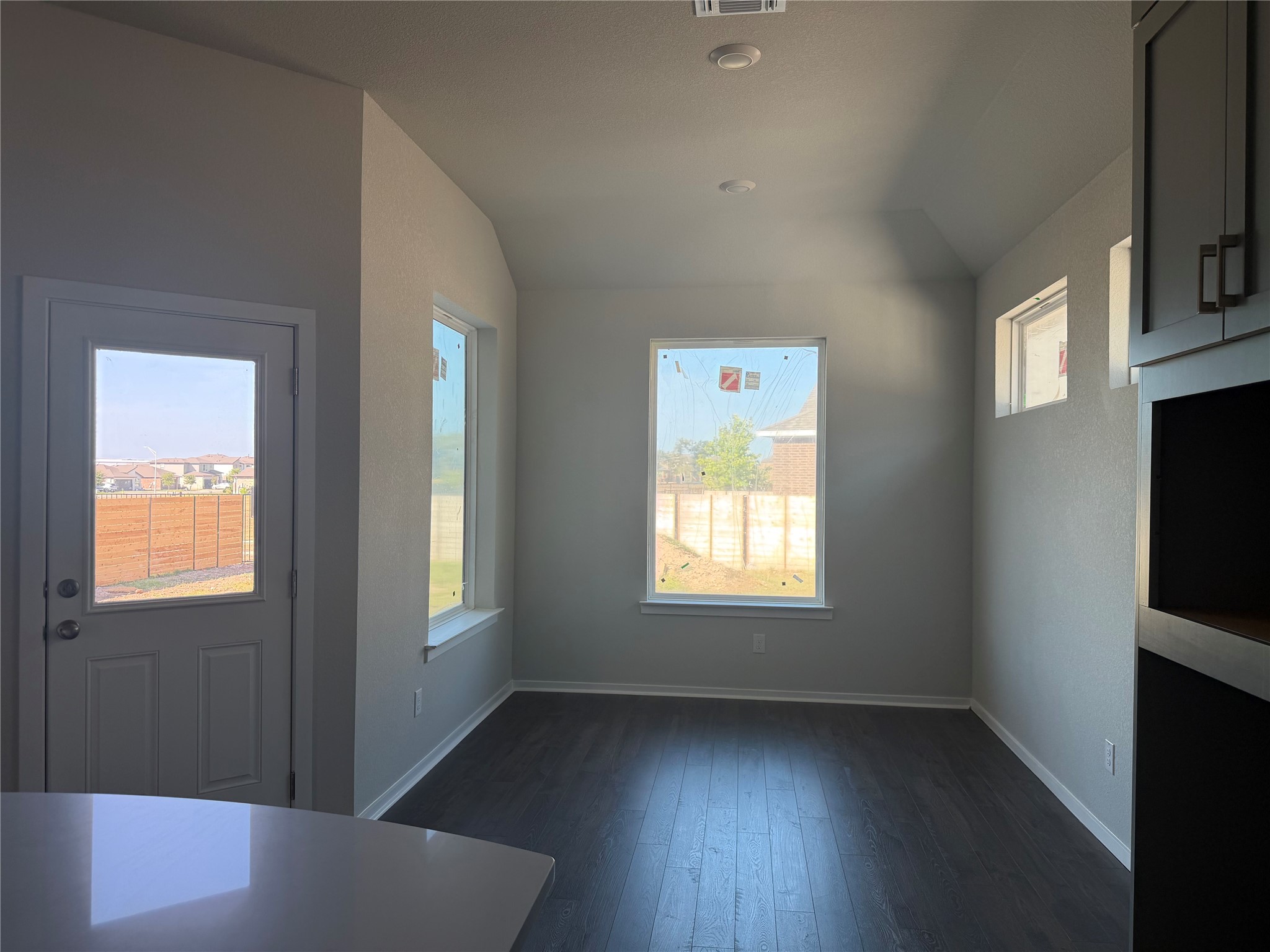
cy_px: 476
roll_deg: -0.1
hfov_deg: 71.6
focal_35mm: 24
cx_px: 635
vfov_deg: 56.8
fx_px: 881
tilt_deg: -0.1
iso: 80
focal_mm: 6.76
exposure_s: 1/250
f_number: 1.78
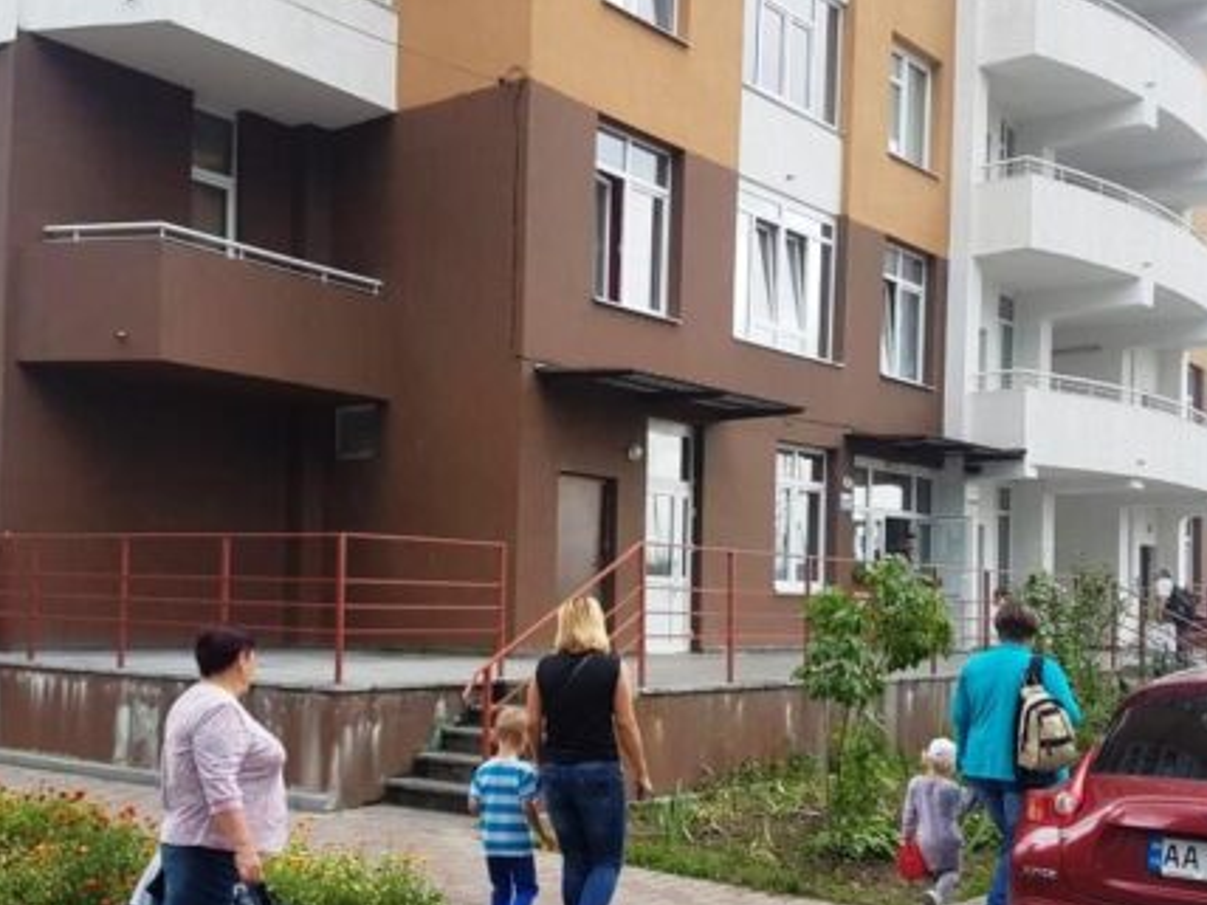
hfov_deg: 45.7
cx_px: 520
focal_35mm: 41
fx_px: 1430
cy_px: 567
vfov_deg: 34.9
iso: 40
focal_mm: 4.2
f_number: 1.7
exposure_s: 1/486
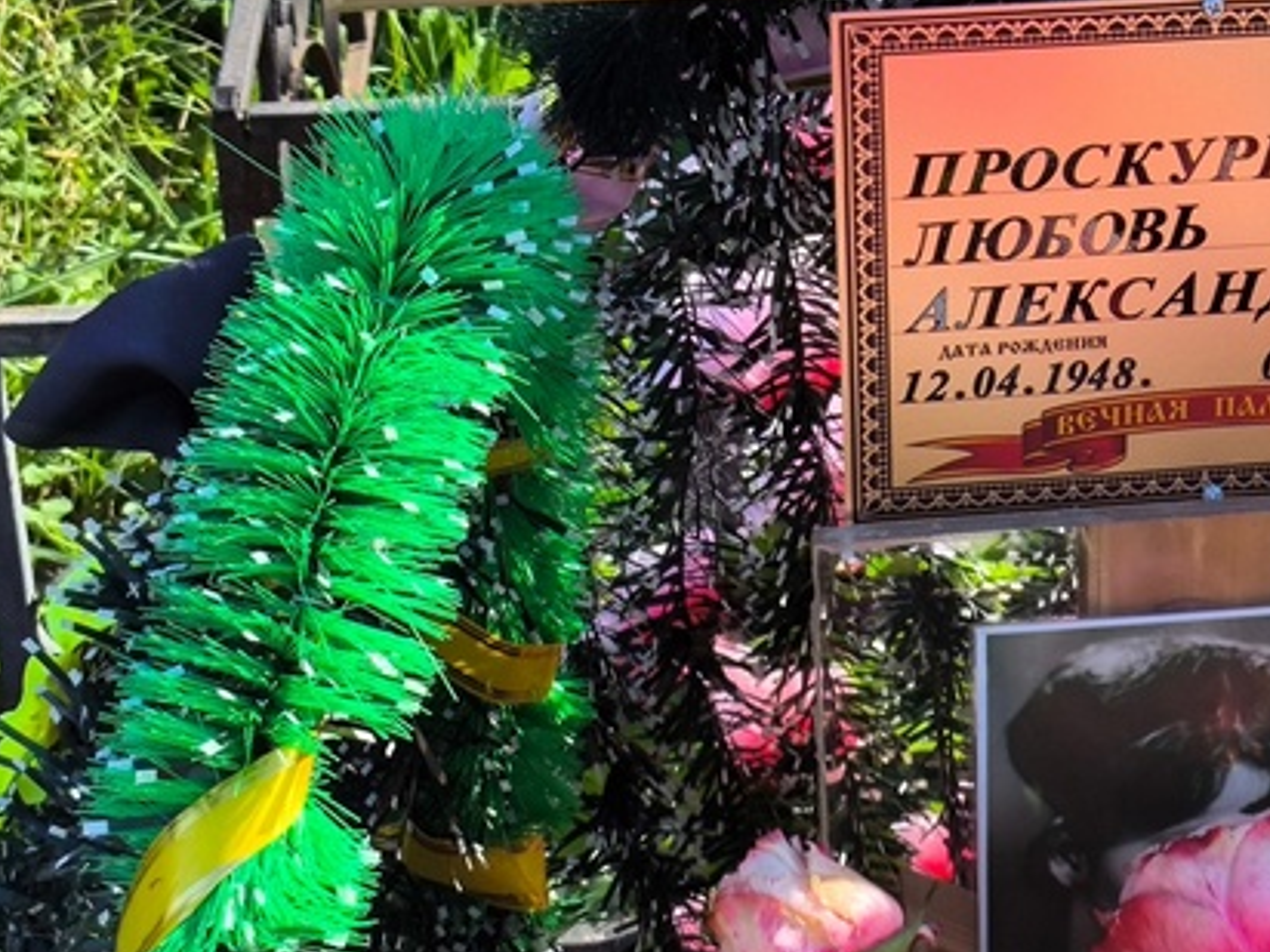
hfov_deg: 19.9
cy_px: 120
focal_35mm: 97
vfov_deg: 15.1
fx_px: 3559
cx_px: 1071
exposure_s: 1/772
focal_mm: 4.71
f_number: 1.7
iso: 50
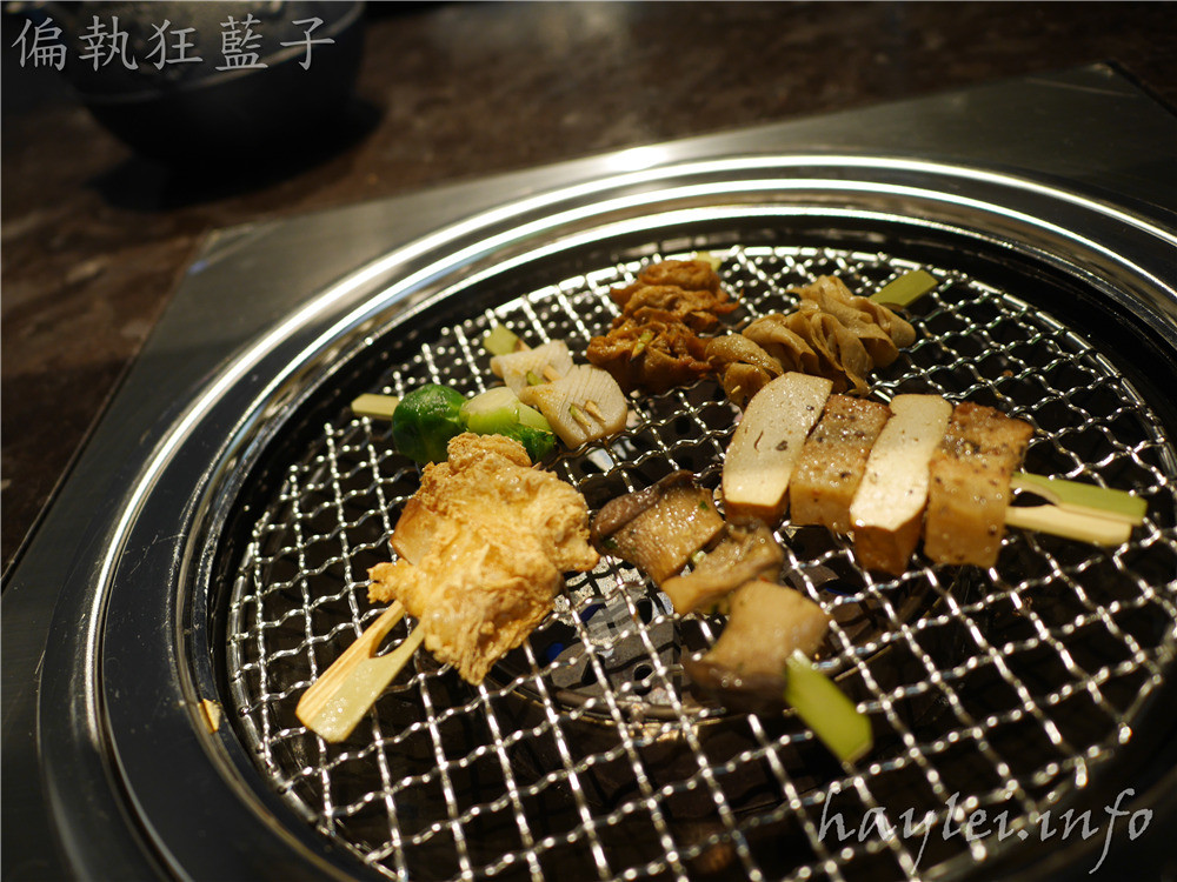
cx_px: 588
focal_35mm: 30
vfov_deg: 46.8
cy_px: 441
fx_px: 1020
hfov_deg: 60.0
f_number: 2
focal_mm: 15
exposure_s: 1/60
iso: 250
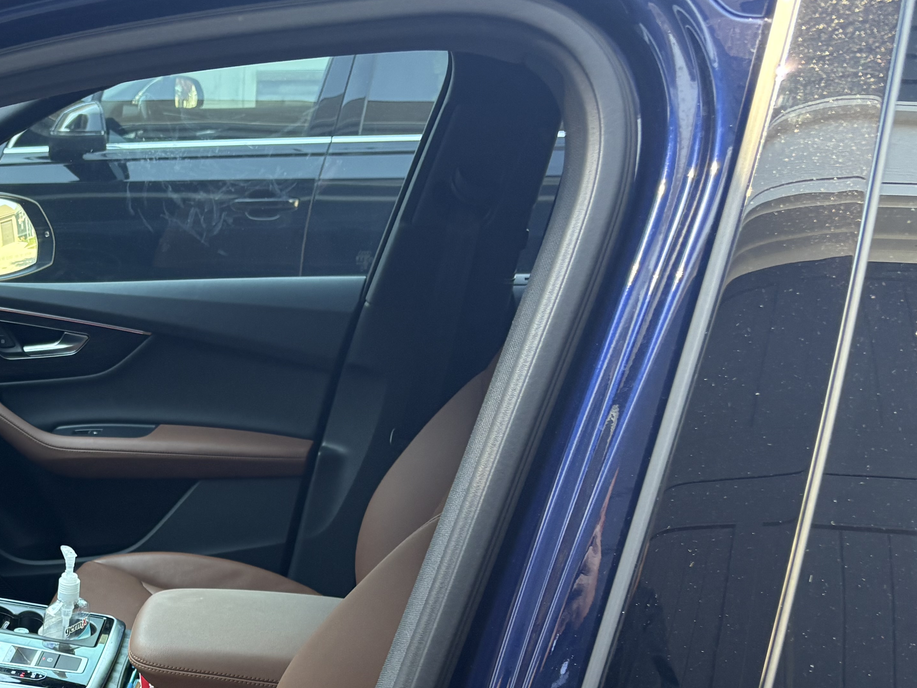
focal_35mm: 52
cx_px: 6
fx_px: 1378
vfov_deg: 27.1
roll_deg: +1.5
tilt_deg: -23.4
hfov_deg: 33.7
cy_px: 620
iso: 125
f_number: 1.6
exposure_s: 1/77
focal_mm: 5.96
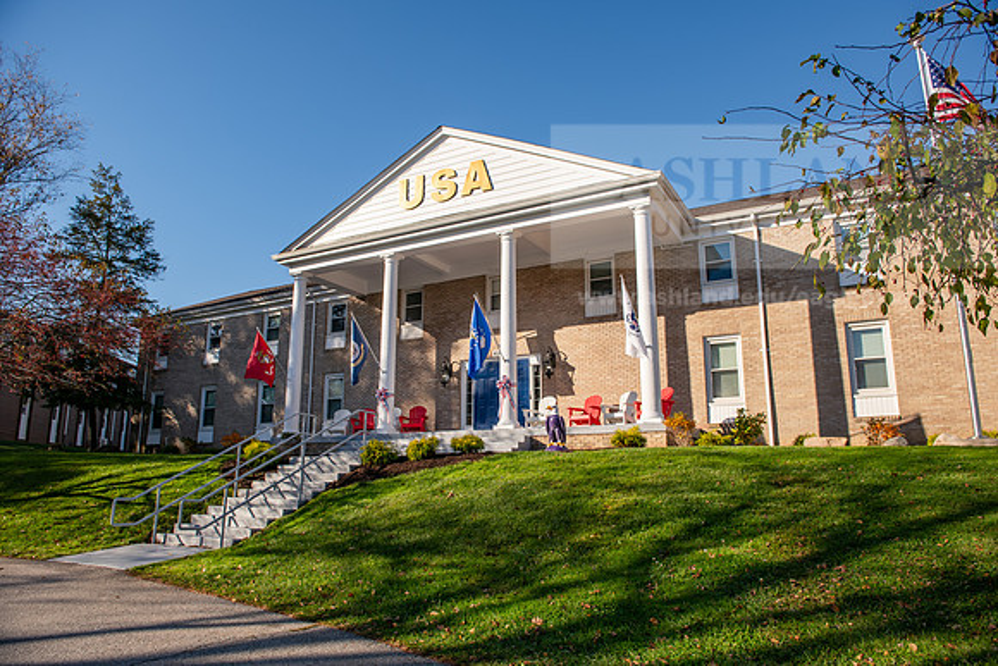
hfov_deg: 73.7
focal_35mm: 24
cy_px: 333
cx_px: 499
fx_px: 665
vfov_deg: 53.2
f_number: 5
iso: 64
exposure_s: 1/500
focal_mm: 24
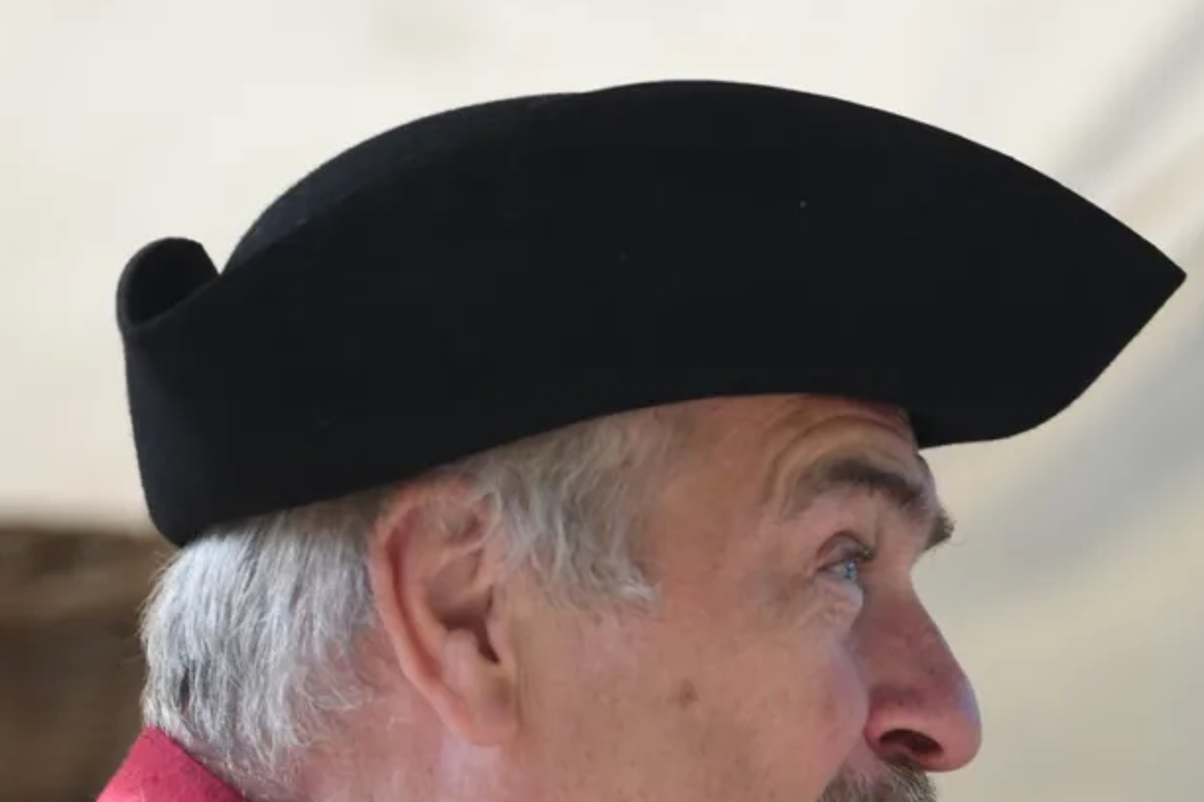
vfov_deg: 7.8
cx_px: 810
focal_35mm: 176
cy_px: 662
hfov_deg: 11.7
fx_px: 5884
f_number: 2.8
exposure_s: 1/250
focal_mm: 70
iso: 100
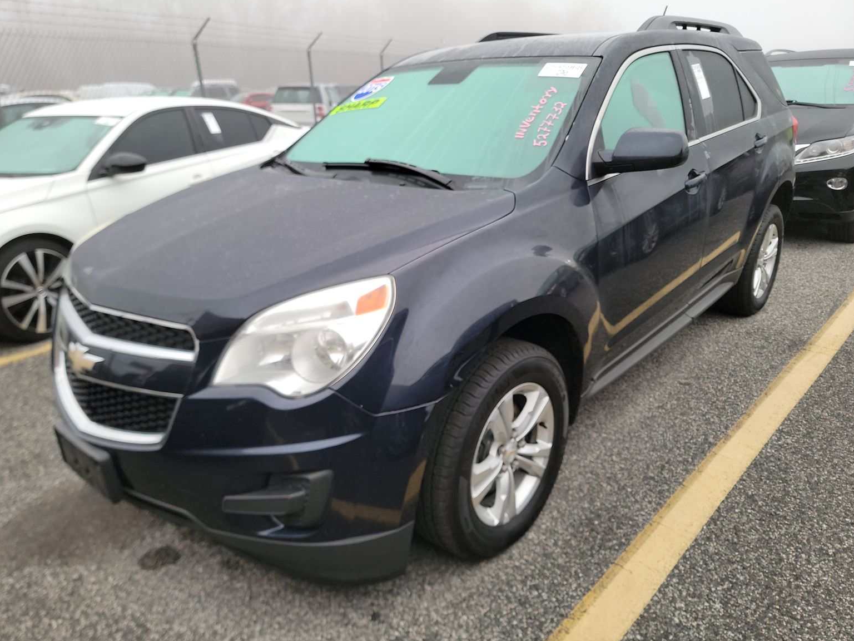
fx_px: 617
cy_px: 328
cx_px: 417
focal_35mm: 25
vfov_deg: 54.9
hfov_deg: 69.4
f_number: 1.8
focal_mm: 6.7
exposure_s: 1/59
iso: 230
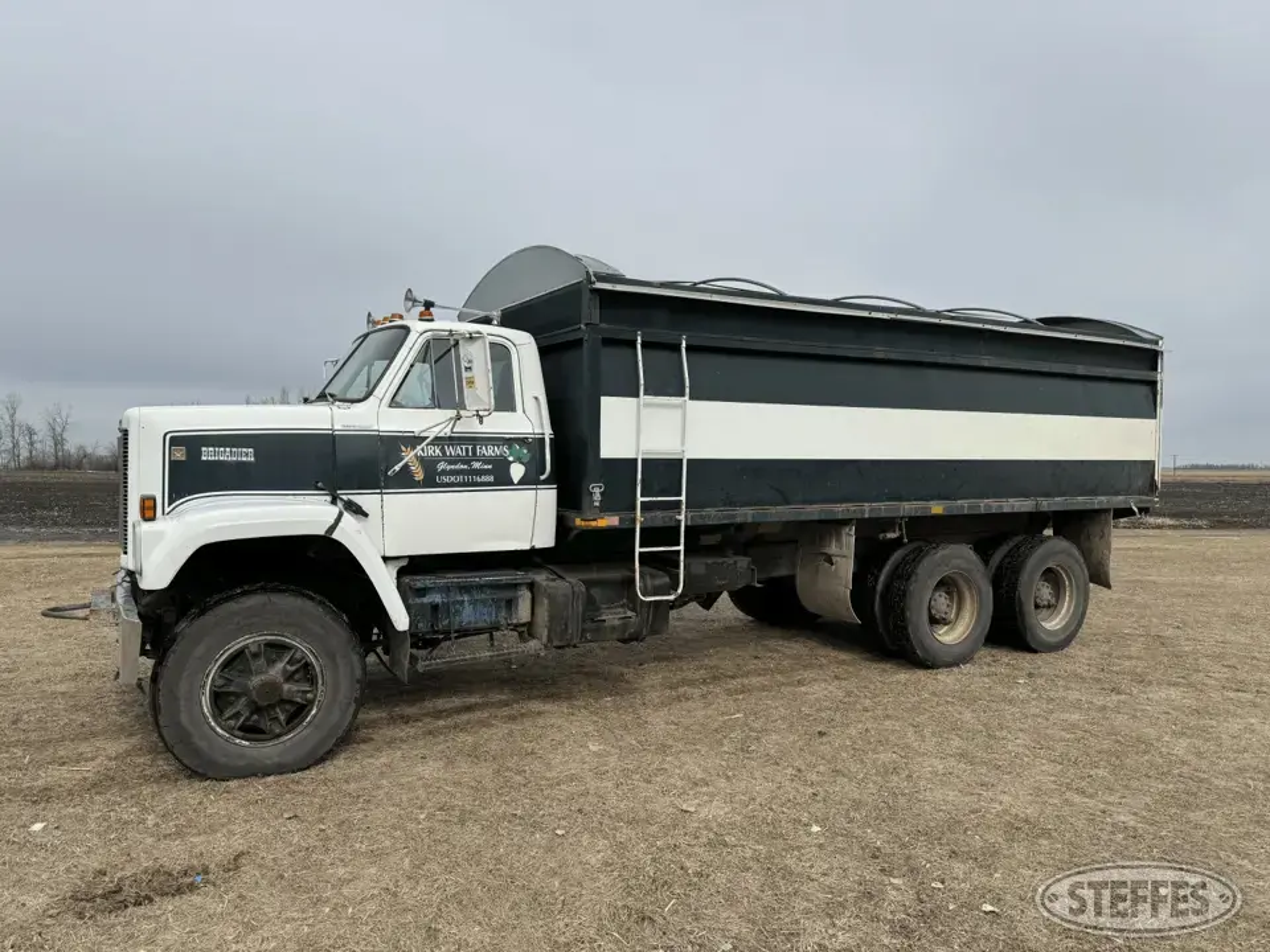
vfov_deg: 56.8
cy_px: 476
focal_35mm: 24
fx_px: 881
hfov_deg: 71.6
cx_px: 635
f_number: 1.78
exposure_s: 1/5814
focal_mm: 6.86
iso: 80
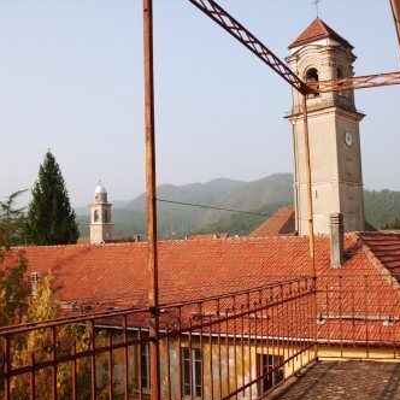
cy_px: 201
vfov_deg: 39.2
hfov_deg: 39.2
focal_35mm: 43
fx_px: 562
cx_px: 192
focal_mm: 6.3
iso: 64
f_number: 7.3
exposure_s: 1/200
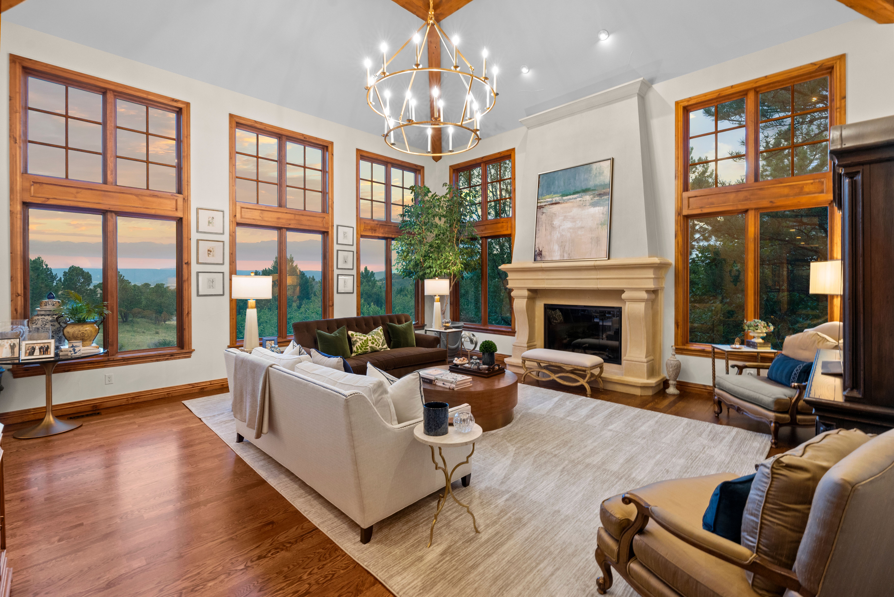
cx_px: 447
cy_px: 298
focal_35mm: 16
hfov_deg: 96.7
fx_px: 398
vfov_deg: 73.8
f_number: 8
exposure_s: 1/2
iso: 640
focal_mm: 16
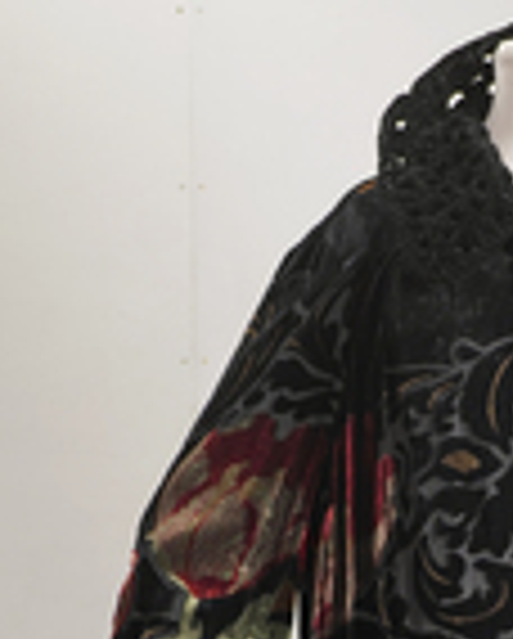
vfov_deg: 14.9
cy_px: 821
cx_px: 574
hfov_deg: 12.3
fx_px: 2329
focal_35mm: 123
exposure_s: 1/25
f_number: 5.6
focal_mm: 32
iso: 320
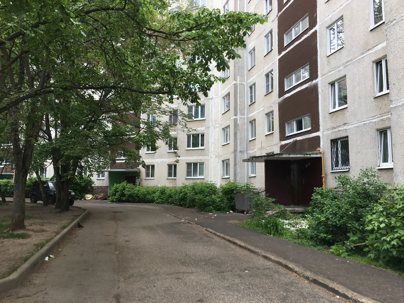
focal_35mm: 29
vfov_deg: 48.2
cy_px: 152
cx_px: 202
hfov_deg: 61.7
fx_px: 338
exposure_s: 1/250
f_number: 2.2
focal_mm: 4.15
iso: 25
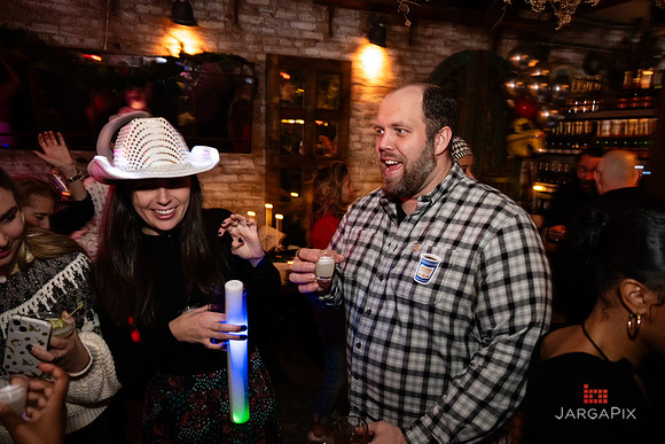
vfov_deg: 51.0
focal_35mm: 25
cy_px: 222
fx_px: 465
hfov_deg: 71.1
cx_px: 332
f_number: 2.8
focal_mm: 24
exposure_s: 1/100
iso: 3200
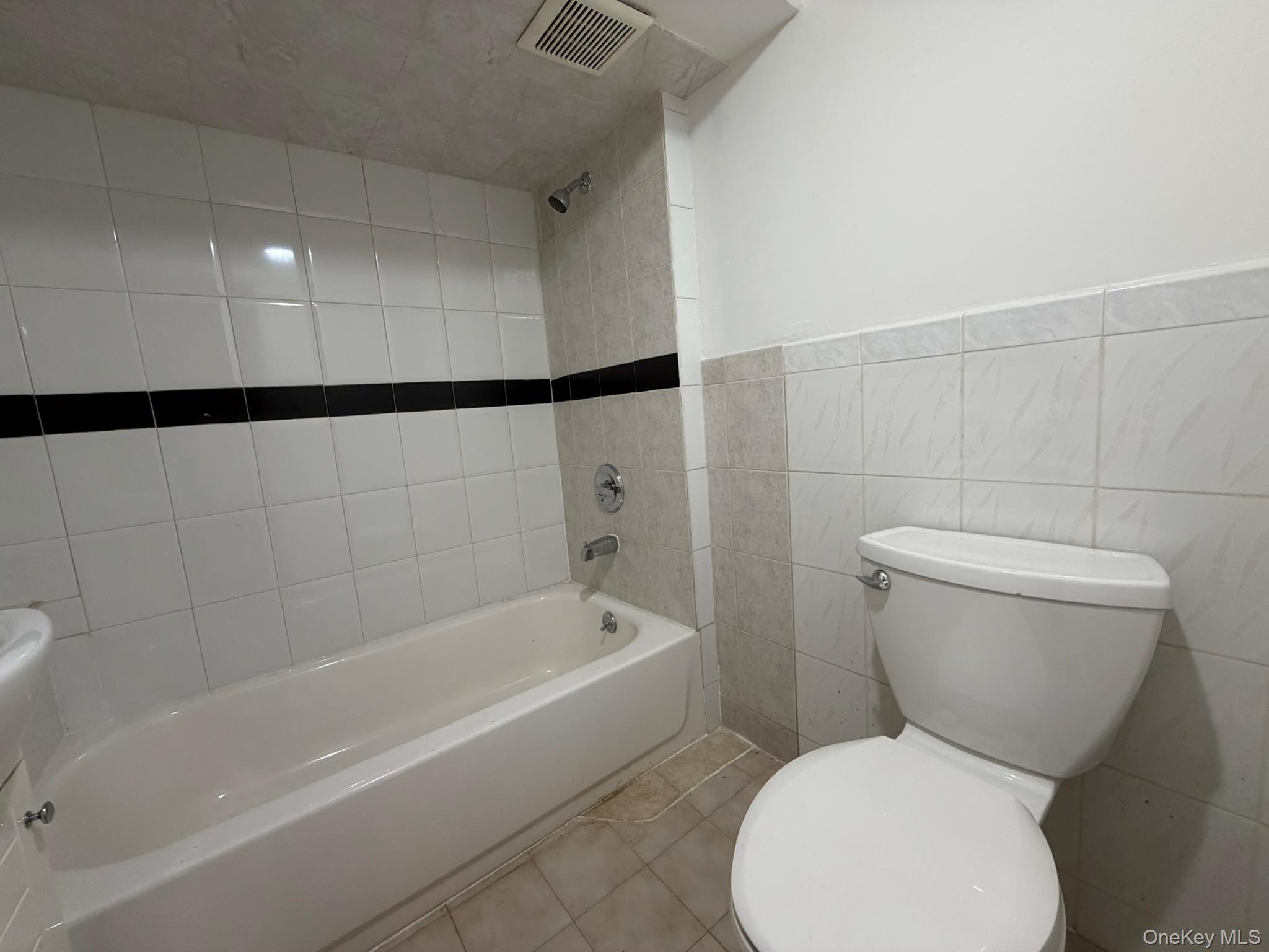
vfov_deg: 85.7
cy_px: 476
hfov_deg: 102.1
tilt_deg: -7.8
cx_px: 634
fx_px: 513
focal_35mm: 14
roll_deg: +3.9
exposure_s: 1/120
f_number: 2.2
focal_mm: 2.22
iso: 320
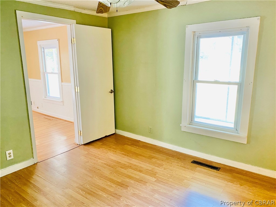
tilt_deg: -11.1
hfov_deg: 67.3
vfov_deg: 53.1
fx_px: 207
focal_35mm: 26
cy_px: 104
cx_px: 138
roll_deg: +1.3
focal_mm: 4.25
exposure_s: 1/60
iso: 250
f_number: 1.8
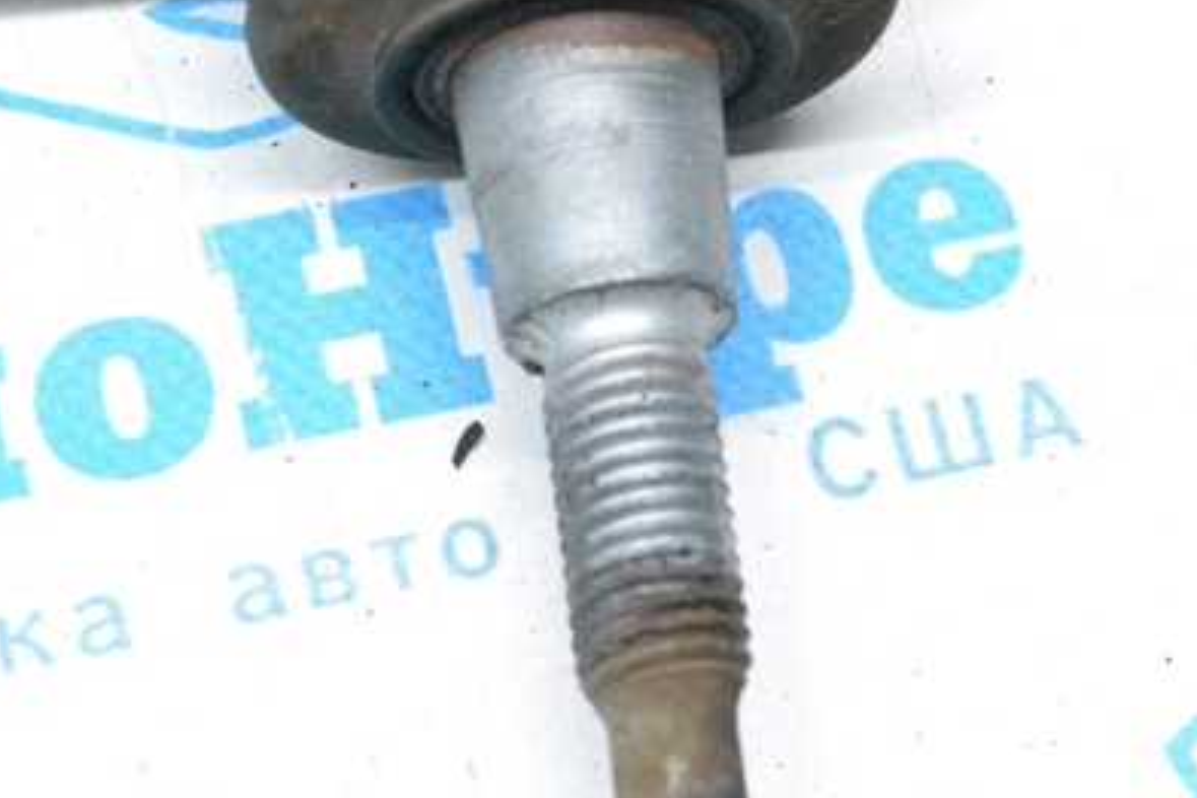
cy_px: 235
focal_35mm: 127
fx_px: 4222
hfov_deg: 16.0
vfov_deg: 10.8
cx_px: 935
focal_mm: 52
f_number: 9
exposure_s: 1/160
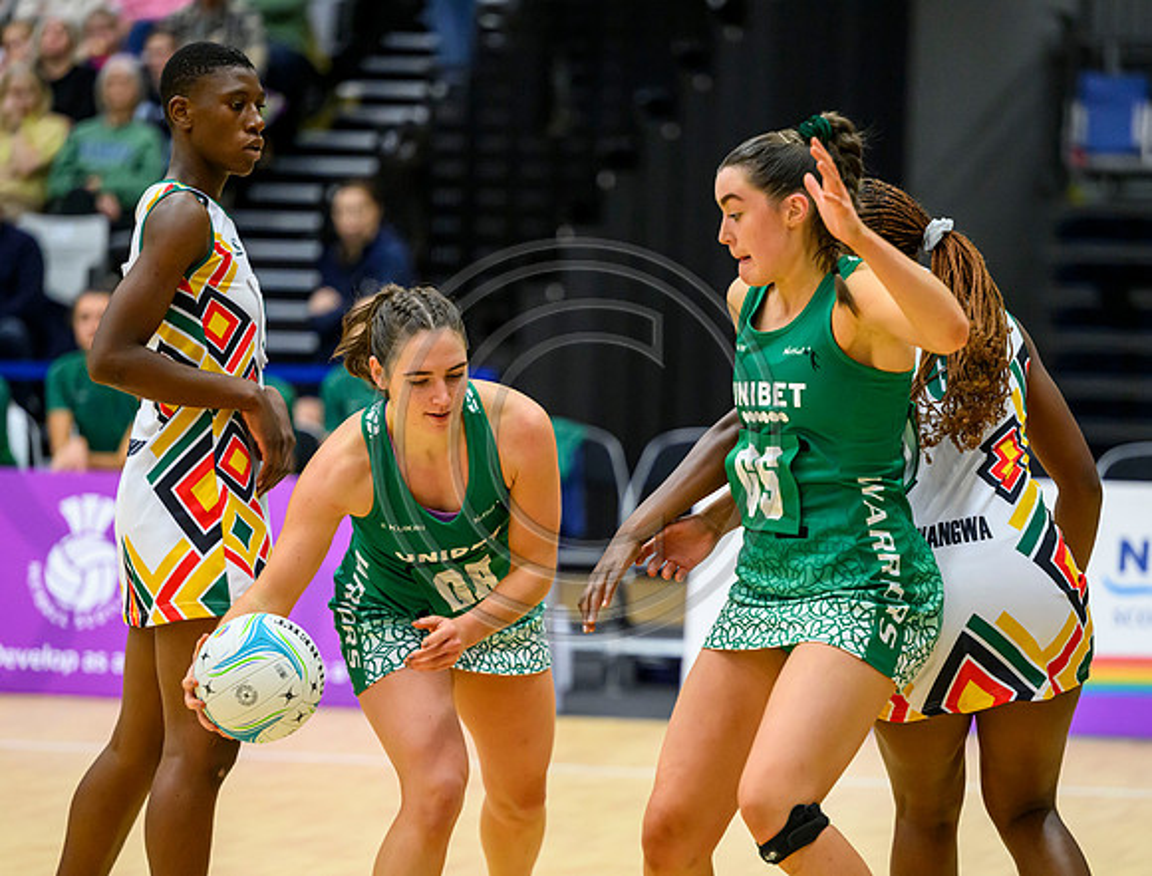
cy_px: 482
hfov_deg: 9.5
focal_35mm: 208
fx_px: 6948
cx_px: 614
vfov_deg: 7.2
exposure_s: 1/1000
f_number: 2.8
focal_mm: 165
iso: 4000
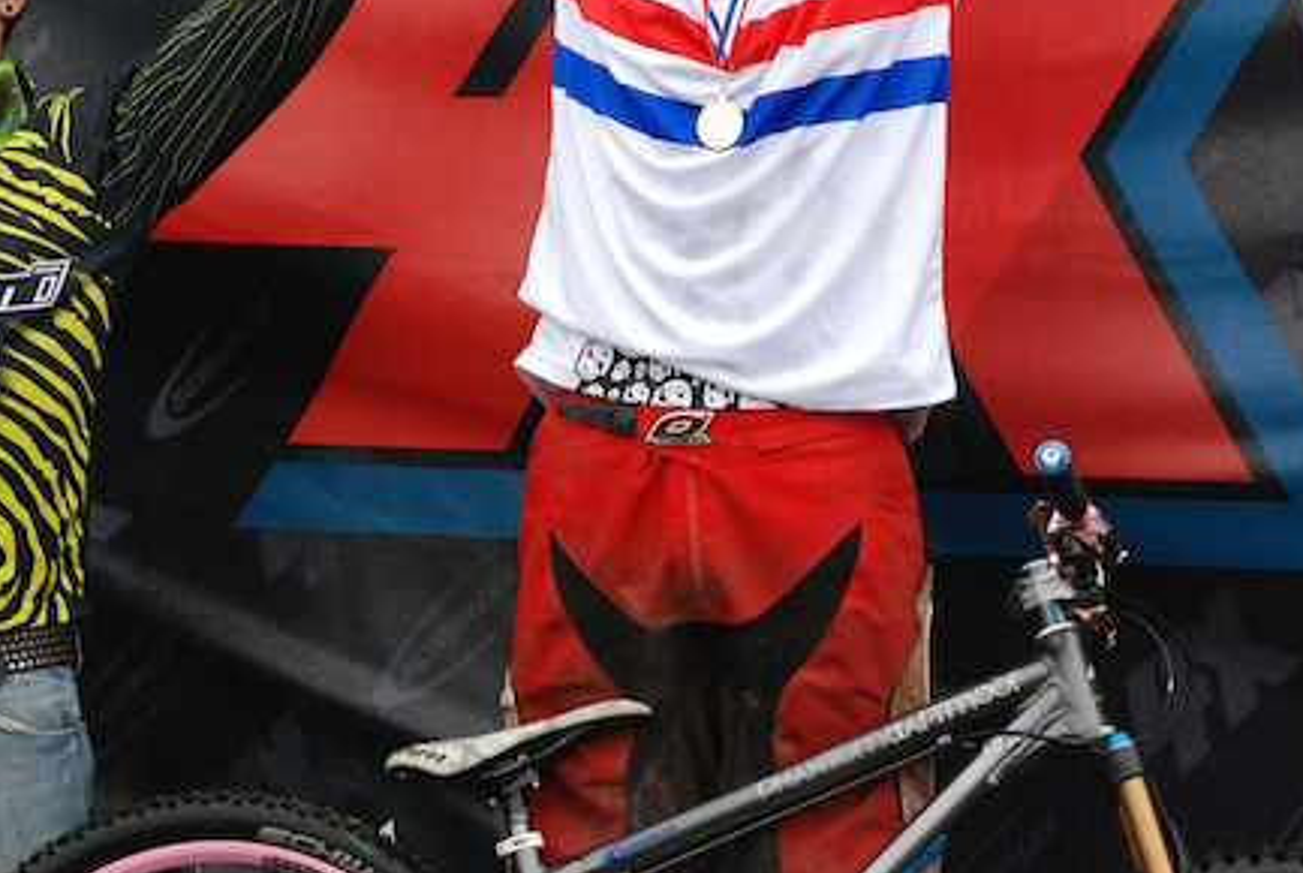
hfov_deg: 10.6
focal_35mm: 194
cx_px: 903
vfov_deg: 7.1
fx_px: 7031
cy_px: 144
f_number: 2.8
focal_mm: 70
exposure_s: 1/500
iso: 800
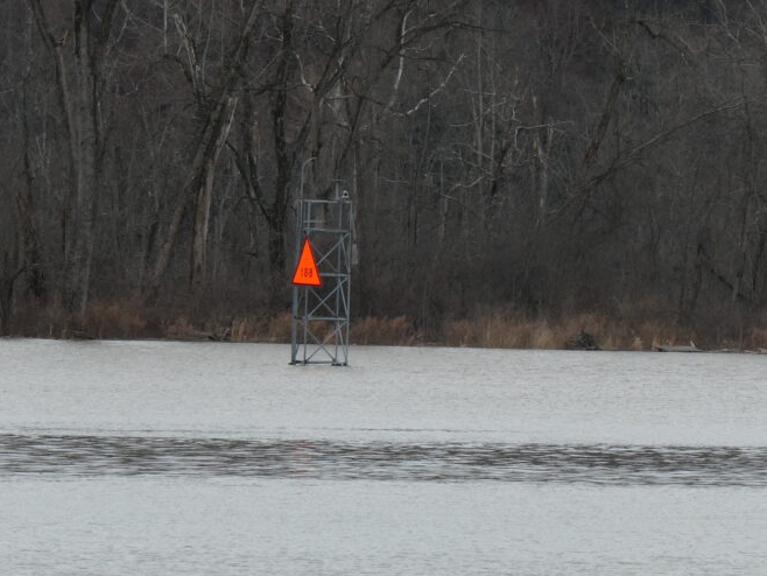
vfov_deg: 1.9
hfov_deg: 2.5
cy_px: 336
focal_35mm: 778
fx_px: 17245
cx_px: 361
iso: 100
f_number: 6
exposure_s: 1/125
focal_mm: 89.6
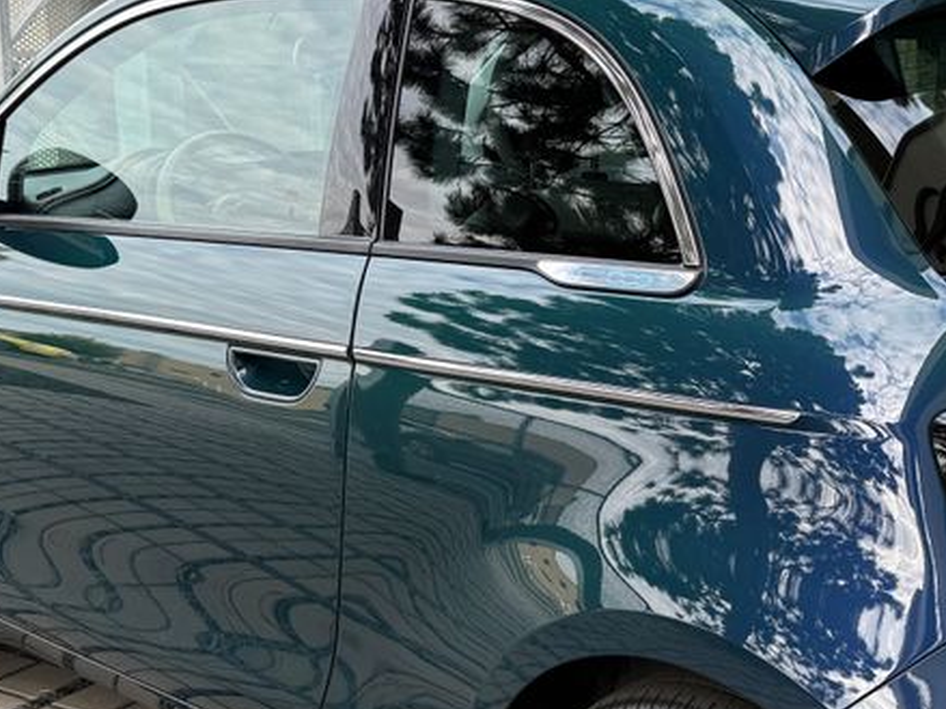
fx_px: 1530
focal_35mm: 56
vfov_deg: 26.1
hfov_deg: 34.0
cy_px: 409
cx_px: 640
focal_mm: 6.76
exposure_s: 1/301
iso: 80
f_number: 1.78
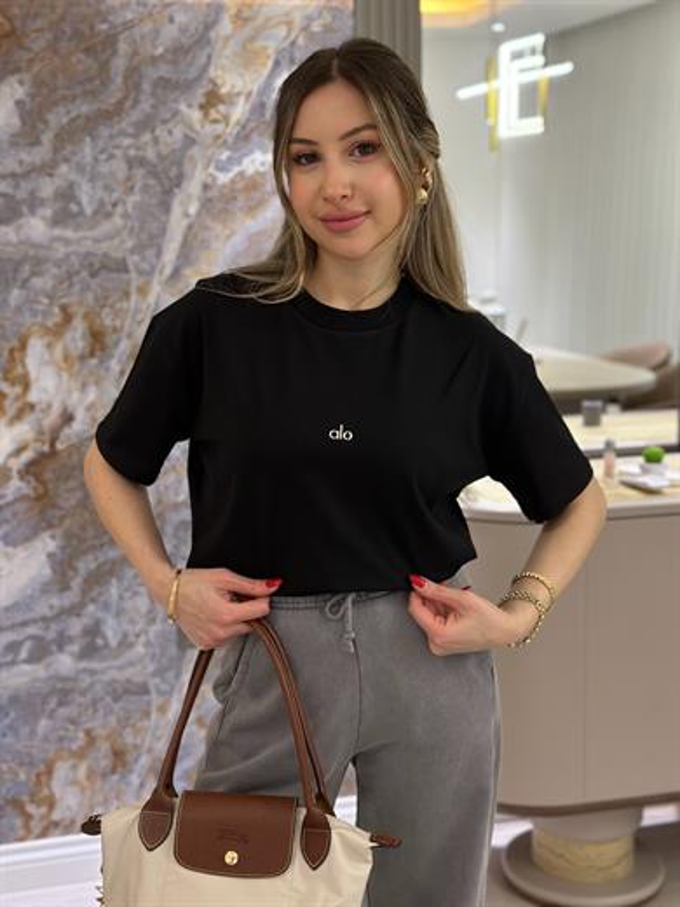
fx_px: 1257
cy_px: 454
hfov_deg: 30.3
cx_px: 340
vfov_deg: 39.7
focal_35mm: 48
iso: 250
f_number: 1.78
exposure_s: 1/100
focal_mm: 6.86
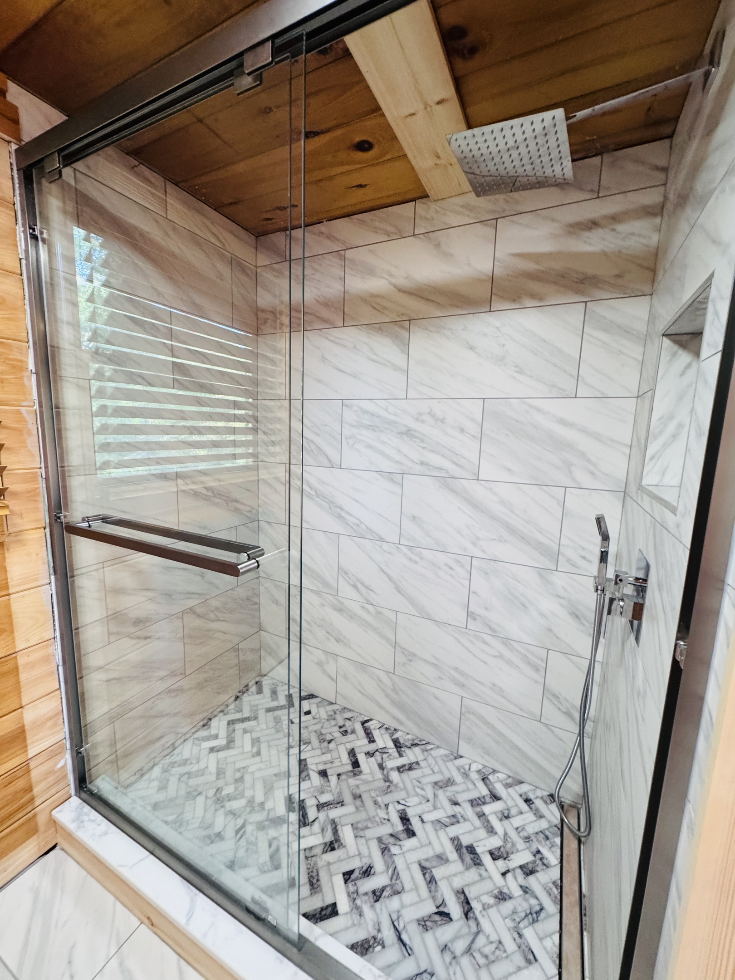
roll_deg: -1.5
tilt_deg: -9.4
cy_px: 490
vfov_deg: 102.1
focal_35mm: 14
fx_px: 396
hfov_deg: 85.7
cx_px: 368
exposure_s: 1/60
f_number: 2.2
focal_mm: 2.22
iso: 250
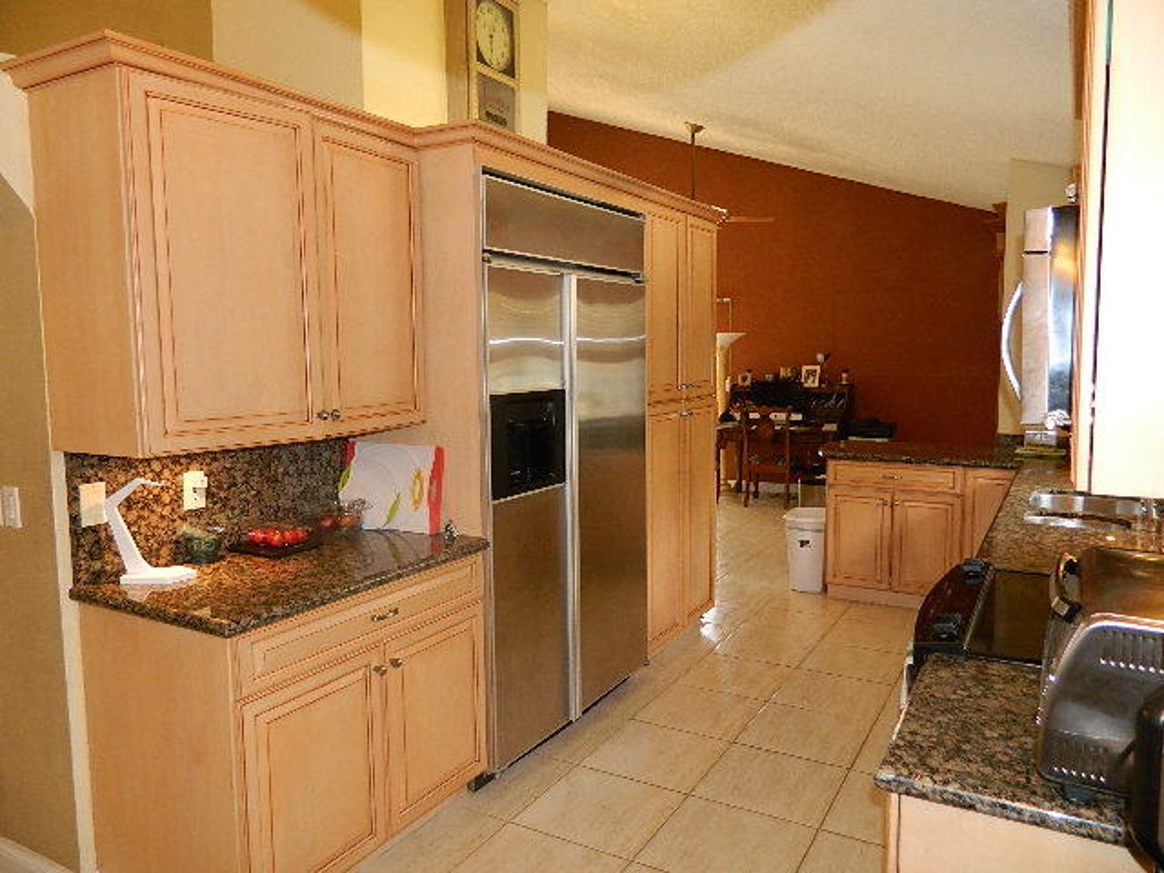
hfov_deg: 69.4
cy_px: 436
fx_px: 841
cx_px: 582
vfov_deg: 54.9
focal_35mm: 25
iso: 200
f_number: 3.1
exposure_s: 1/30
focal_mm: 4.5
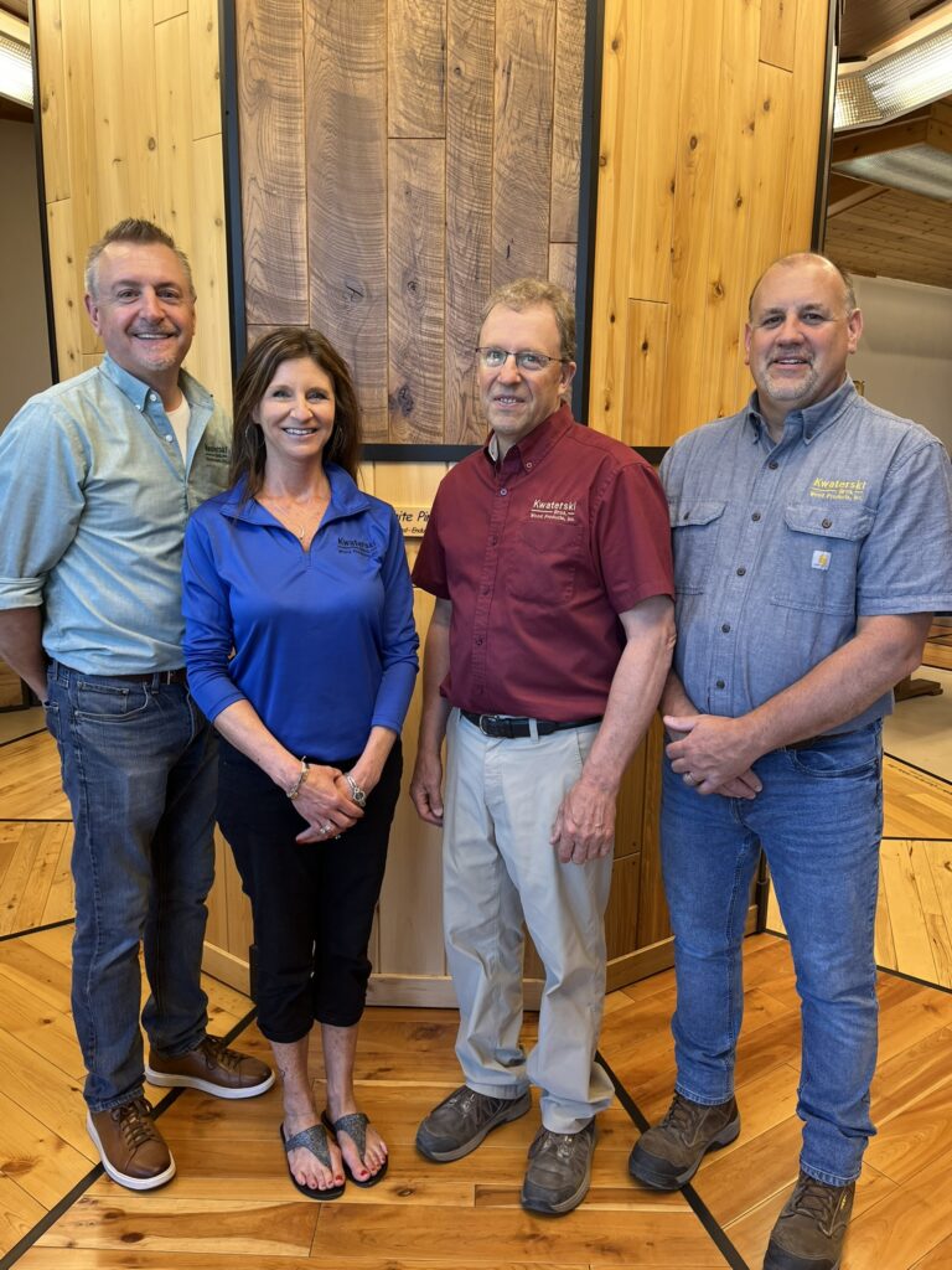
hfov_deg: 53.1
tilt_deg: -10.0
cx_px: 476
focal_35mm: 26
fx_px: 953
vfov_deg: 67.3
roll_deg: +0.4
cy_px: 635
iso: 80
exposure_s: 1/60
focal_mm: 5.1
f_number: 1.6
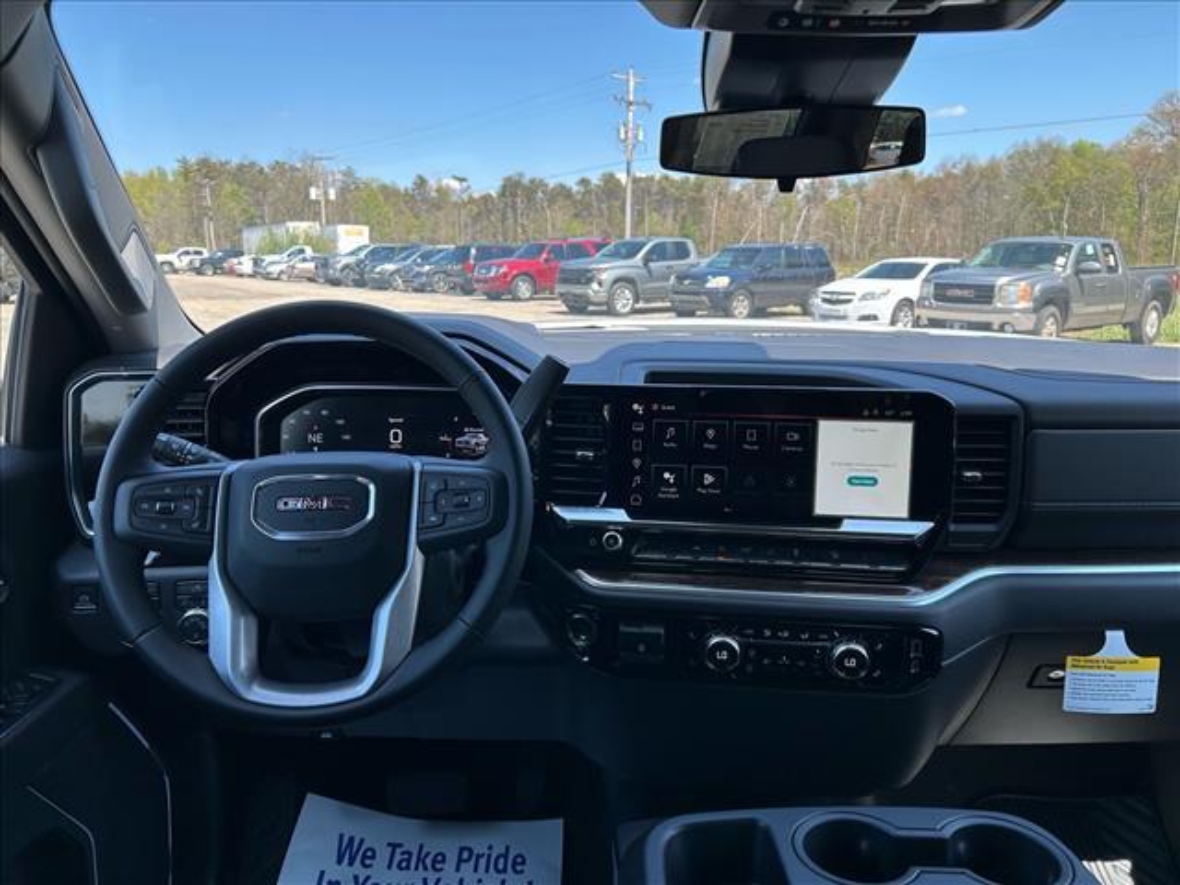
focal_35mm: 26
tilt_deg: -11.6
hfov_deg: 67.3
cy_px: 442
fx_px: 886
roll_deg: +0.8
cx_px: 590
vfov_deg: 53.1
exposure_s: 1/666
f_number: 1.5
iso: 50
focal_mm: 5.7
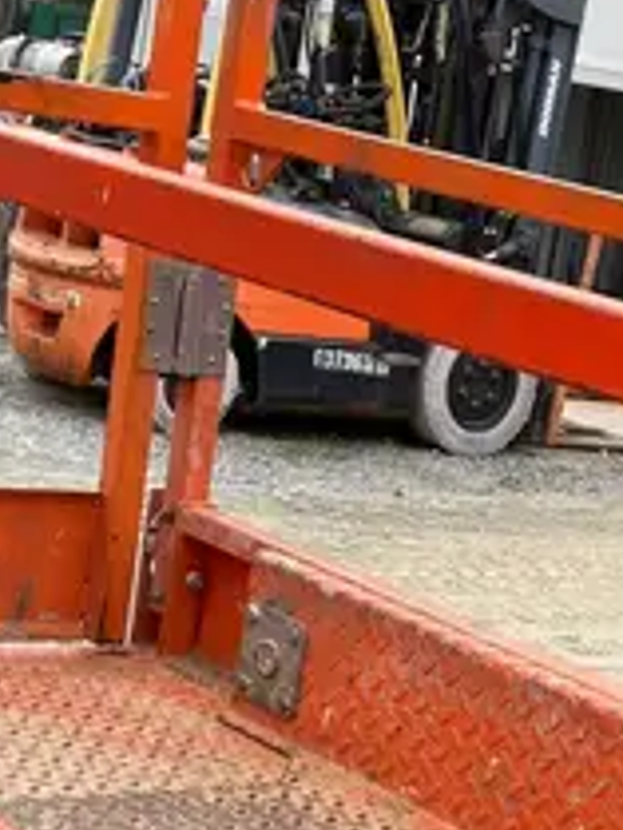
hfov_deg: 15.0
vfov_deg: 19.3
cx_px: 484
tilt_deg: -15.9
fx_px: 2349
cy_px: 888
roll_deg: -11.4
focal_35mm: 98
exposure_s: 1/172
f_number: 1.8
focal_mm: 3.99
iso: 25
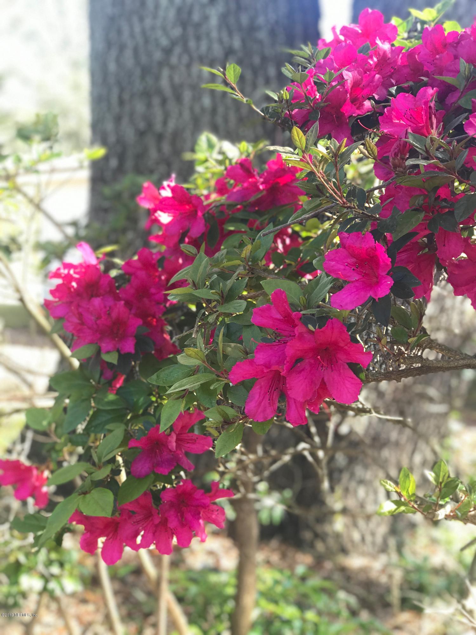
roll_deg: -1.2
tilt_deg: -3.6
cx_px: 238
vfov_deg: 33.8
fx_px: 1045
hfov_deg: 25.7
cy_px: 318
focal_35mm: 57
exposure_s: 1/90
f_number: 2.8
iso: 64
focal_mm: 6.6
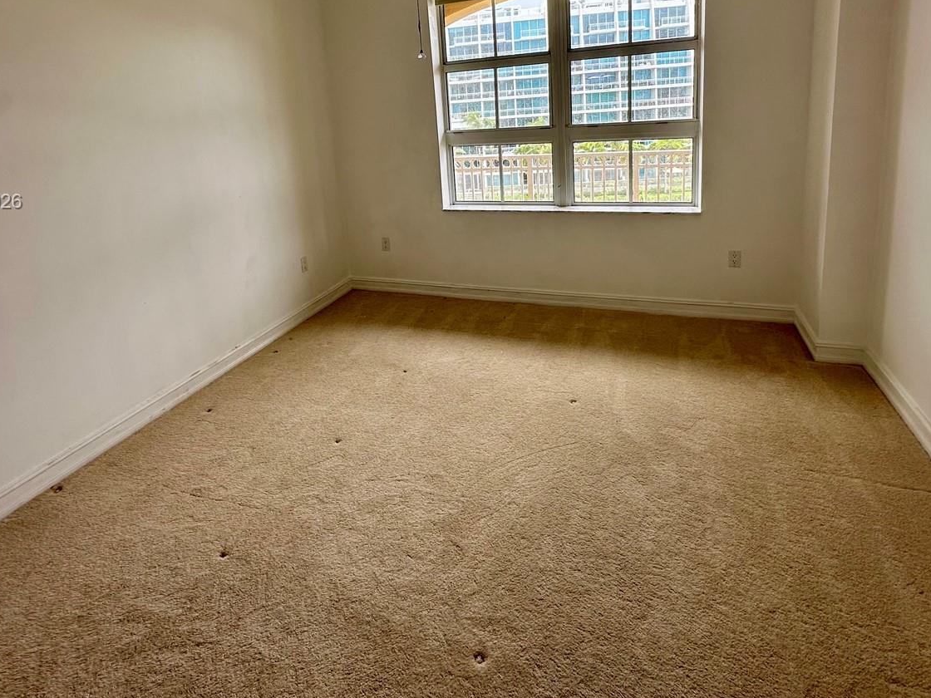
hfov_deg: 81.6
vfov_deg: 63.3
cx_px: 428
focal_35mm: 20
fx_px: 538
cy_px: 203
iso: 40
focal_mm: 2.22
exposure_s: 1/119
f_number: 2.2
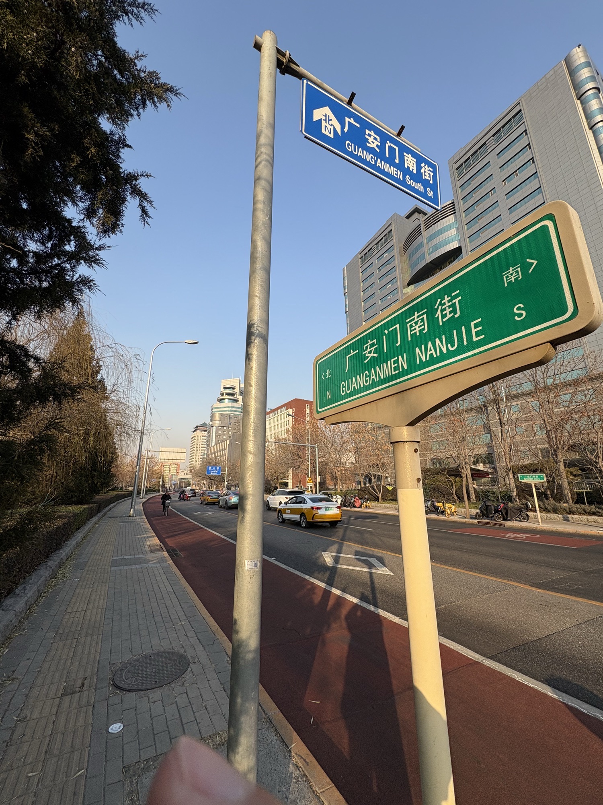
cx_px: 302
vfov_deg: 102.1
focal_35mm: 14
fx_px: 325
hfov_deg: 85.7
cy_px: 402
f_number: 2.2
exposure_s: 1/1078
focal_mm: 2.22
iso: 40
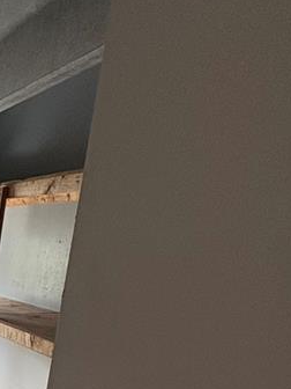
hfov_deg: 23.4
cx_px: -146
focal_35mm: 50
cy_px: 421
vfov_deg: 33.6
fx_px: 560
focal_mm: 2.22
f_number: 2.2
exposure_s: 1/99
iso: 125
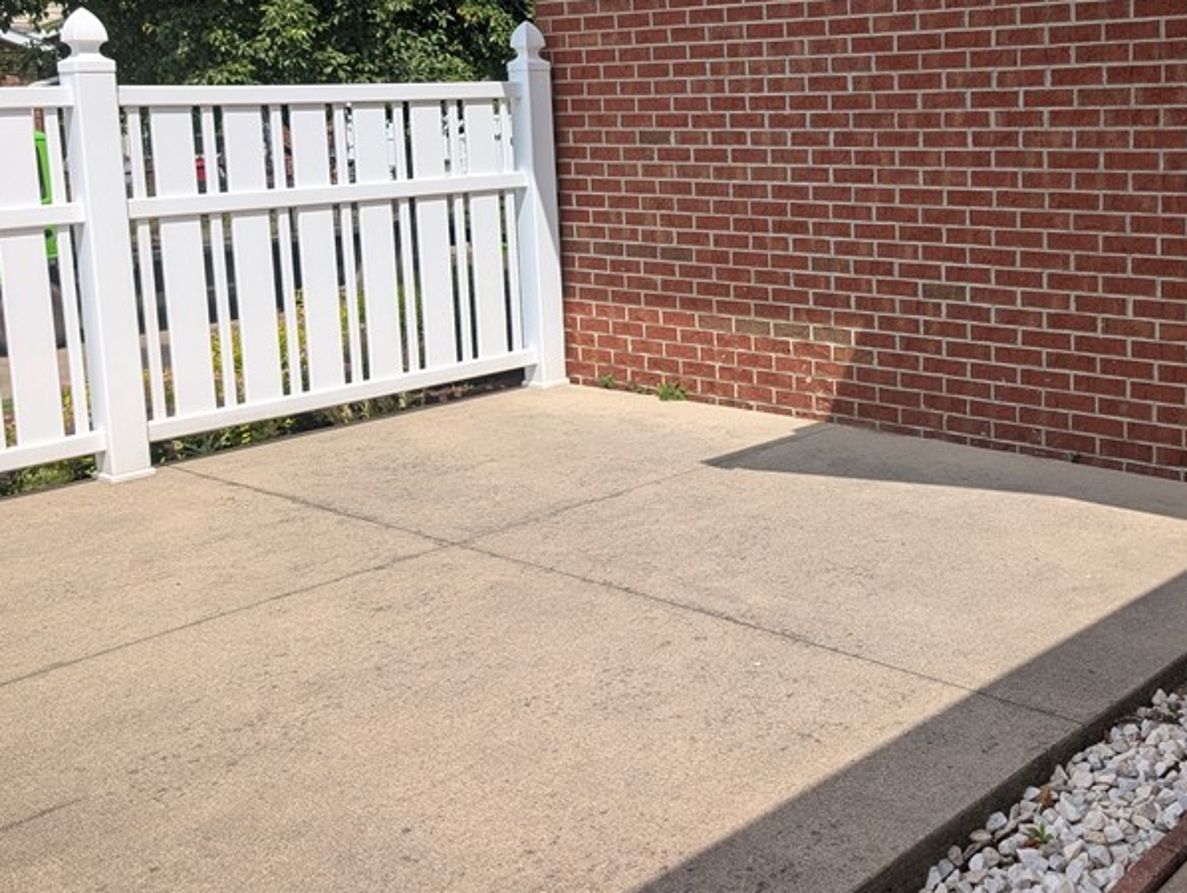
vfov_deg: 34.8
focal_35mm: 41
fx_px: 1408
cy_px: 276
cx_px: 851
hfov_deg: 44.6
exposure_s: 1/1335
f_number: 1.68
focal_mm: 6.9
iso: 21
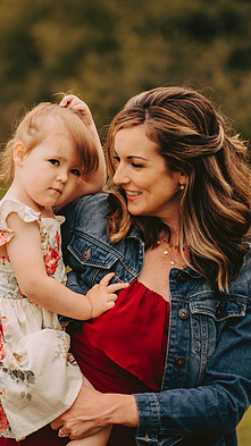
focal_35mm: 114
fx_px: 1349
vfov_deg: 18.8
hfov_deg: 10.6
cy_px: 220
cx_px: 93
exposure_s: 1/3200
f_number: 2.8
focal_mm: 95
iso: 640
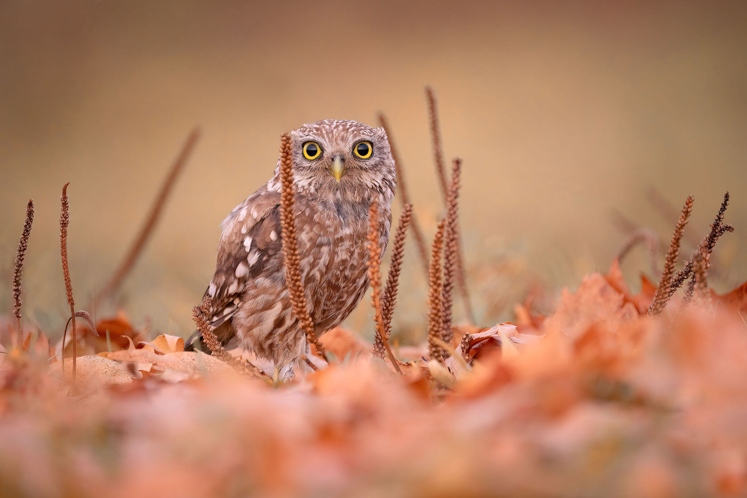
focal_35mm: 600
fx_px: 12449
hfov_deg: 3.4
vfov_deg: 2.3
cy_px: 249
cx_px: 374
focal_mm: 600
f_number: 6.3
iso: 2500
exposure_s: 1/100
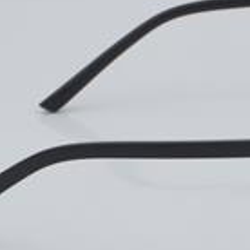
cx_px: 274
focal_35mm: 185
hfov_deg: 9.4
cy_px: 127
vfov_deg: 9.5
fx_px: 1512
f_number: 32
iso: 100
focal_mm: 50
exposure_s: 1/4
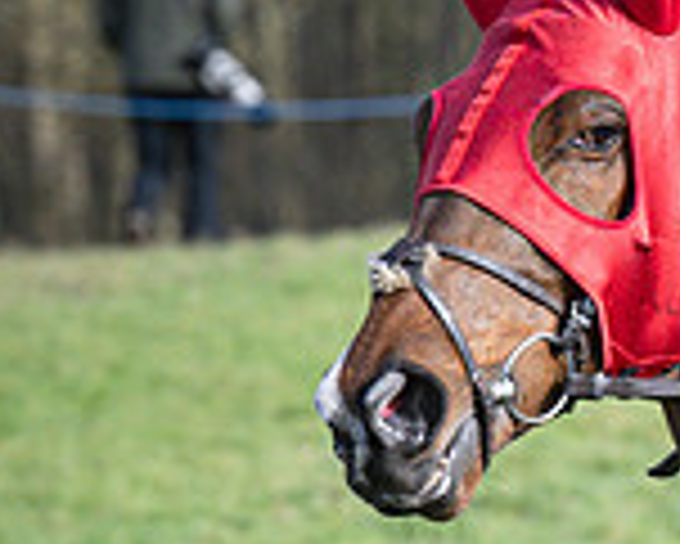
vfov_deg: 1.6
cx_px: 1047
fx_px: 19756
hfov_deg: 2.0
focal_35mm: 981
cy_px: 170
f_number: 5
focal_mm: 135
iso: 400
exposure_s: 1/1250
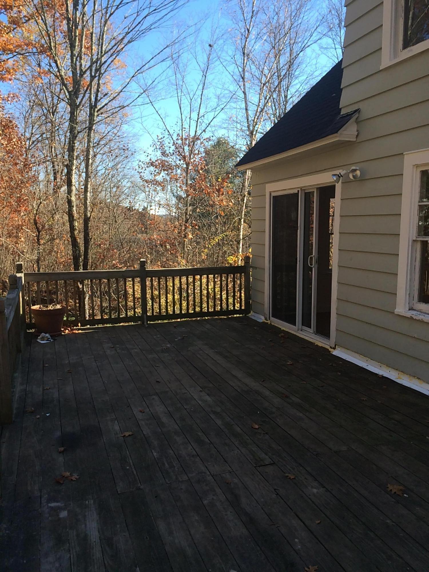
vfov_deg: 61.7
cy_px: 286
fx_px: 479
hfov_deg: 48.2
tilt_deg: -8.4
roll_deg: +0.2
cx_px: 214
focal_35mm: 29
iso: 32
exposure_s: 1/573
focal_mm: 4.15
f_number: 2.2
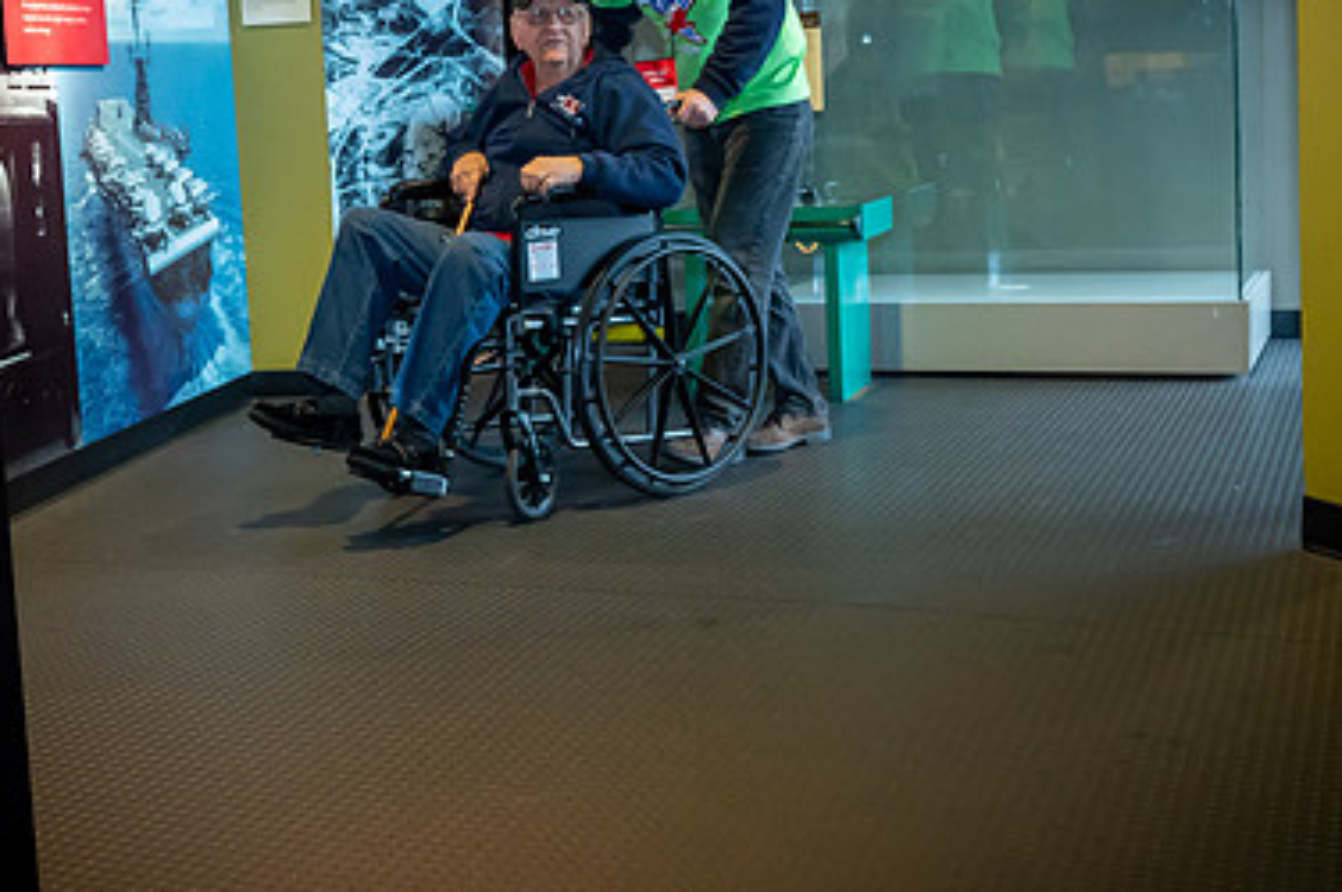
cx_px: 528
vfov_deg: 24.9
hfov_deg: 36.7
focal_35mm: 54
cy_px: 321
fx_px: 2011
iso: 6400
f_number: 5.6
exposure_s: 1/50
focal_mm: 35
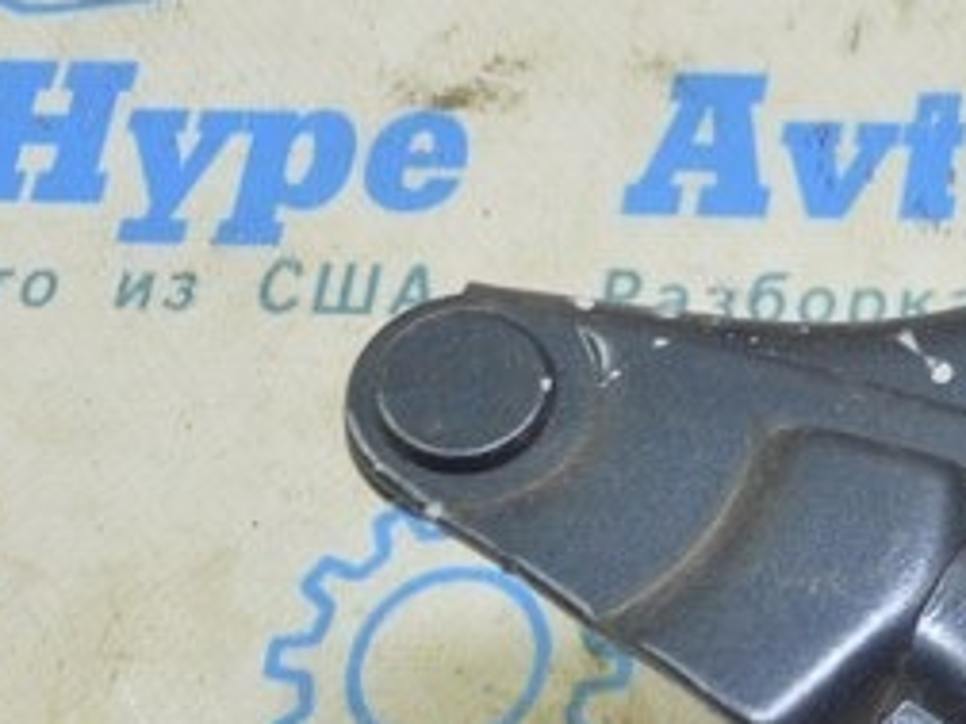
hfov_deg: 14.7
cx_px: 1545
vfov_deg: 12.0
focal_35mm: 123
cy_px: 140
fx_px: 3431
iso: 400
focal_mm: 21
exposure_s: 1/20
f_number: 5.6
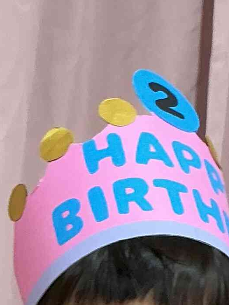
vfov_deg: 12.9
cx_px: 153
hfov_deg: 11.1
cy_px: 602
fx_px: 1181
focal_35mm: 134
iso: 64
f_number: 1.8
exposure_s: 1/60
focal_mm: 3
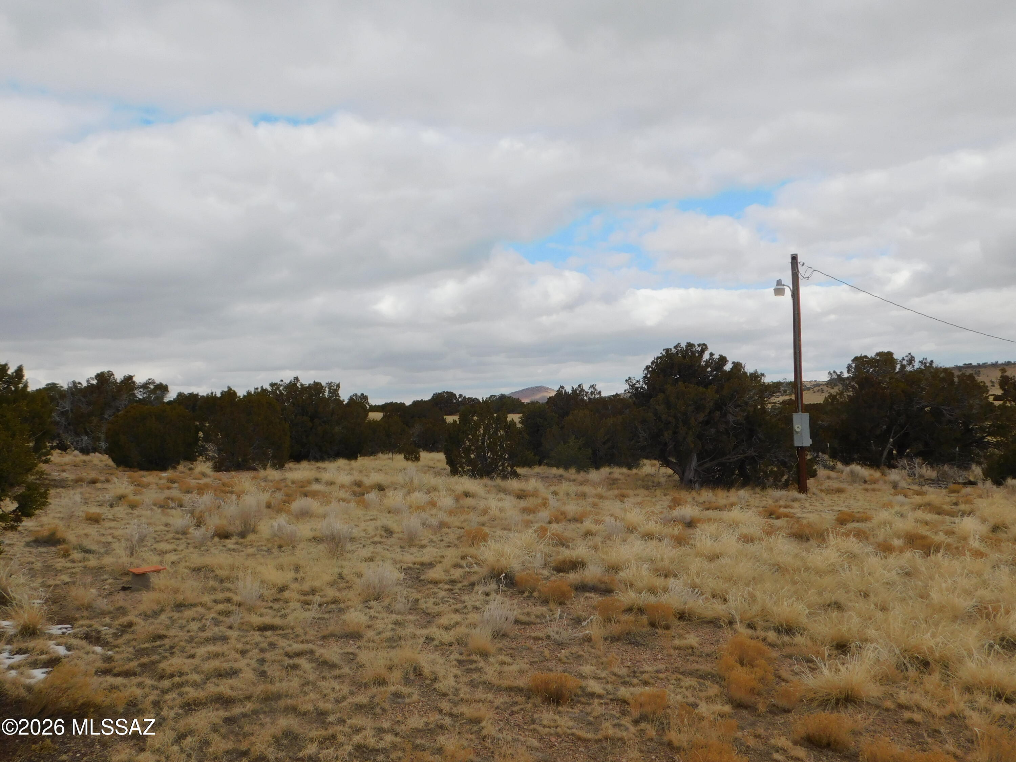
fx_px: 881
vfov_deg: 46.8
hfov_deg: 60.0
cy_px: 381
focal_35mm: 30
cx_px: 508
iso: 125
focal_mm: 5.3
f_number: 3.2
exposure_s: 1/1250
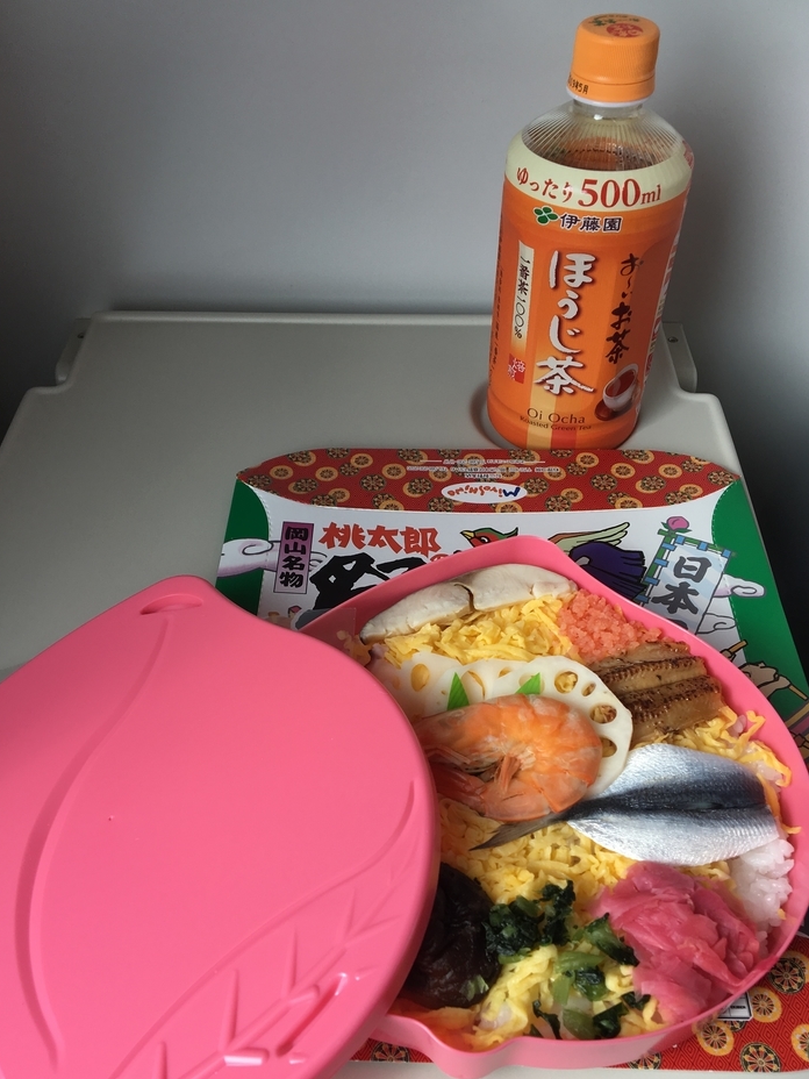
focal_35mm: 32
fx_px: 997
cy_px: 591
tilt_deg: -44.8
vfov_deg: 56.7
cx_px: 382
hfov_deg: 44.1
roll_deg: -0.3
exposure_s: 1/218
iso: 25
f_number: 2.2
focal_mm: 4.15
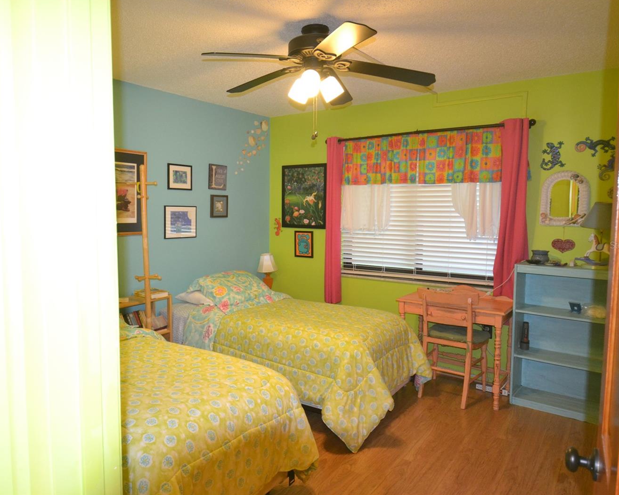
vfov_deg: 58.8
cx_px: 275
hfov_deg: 70.1
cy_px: 245
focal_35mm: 24
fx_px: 440
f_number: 4
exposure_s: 1/60
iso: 1400
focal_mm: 14
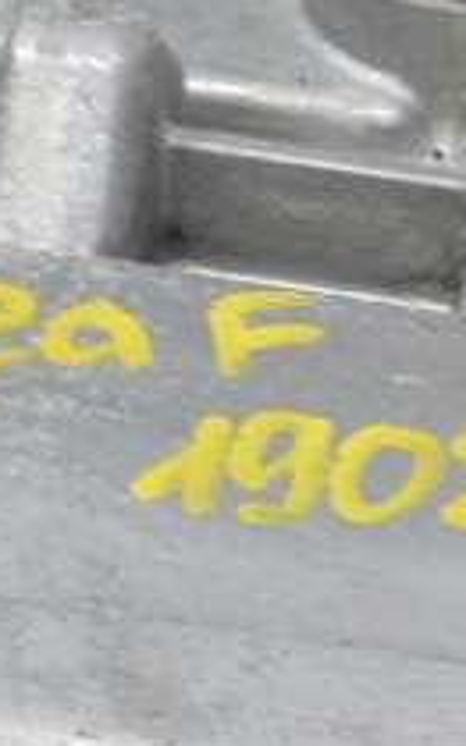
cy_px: 552
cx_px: 352
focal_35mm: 186
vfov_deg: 11.2
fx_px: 3785
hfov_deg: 7.0
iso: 6400
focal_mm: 40
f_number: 20
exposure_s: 1/20
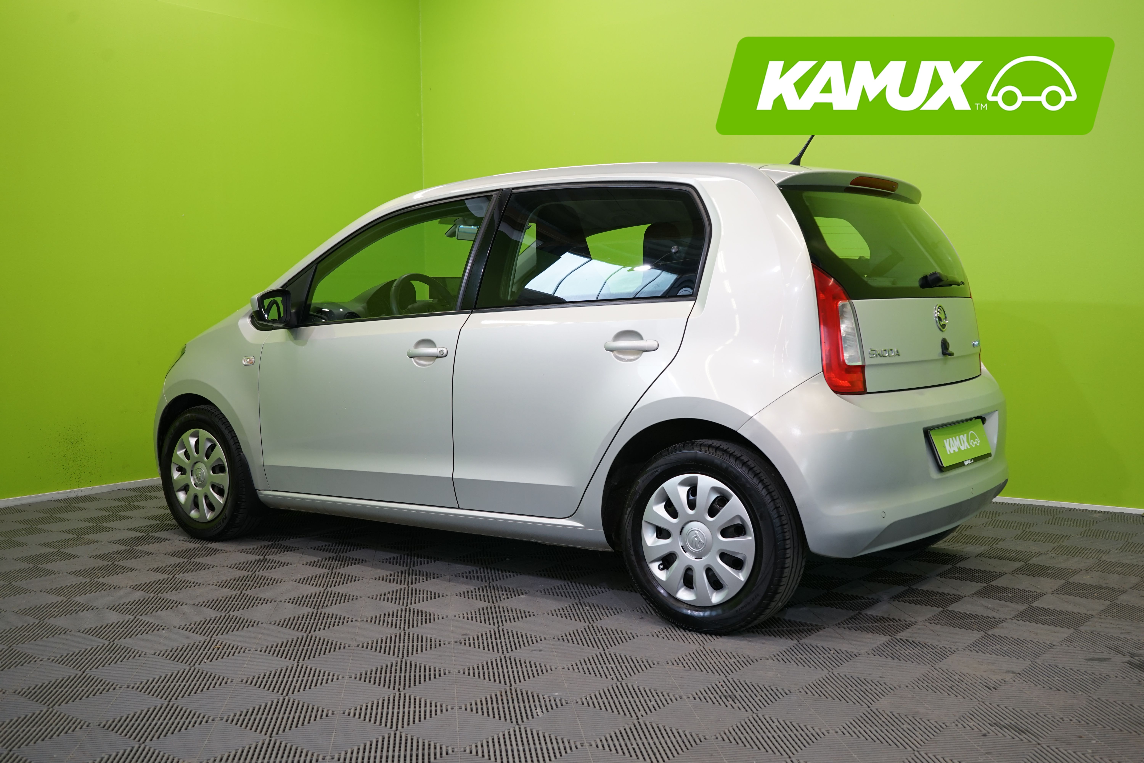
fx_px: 1176
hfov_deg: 51.9
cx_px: 572
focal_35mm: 37
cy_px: 382
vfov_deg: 35.9
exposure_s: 1/30
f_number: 6.3
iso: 500
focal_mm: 37
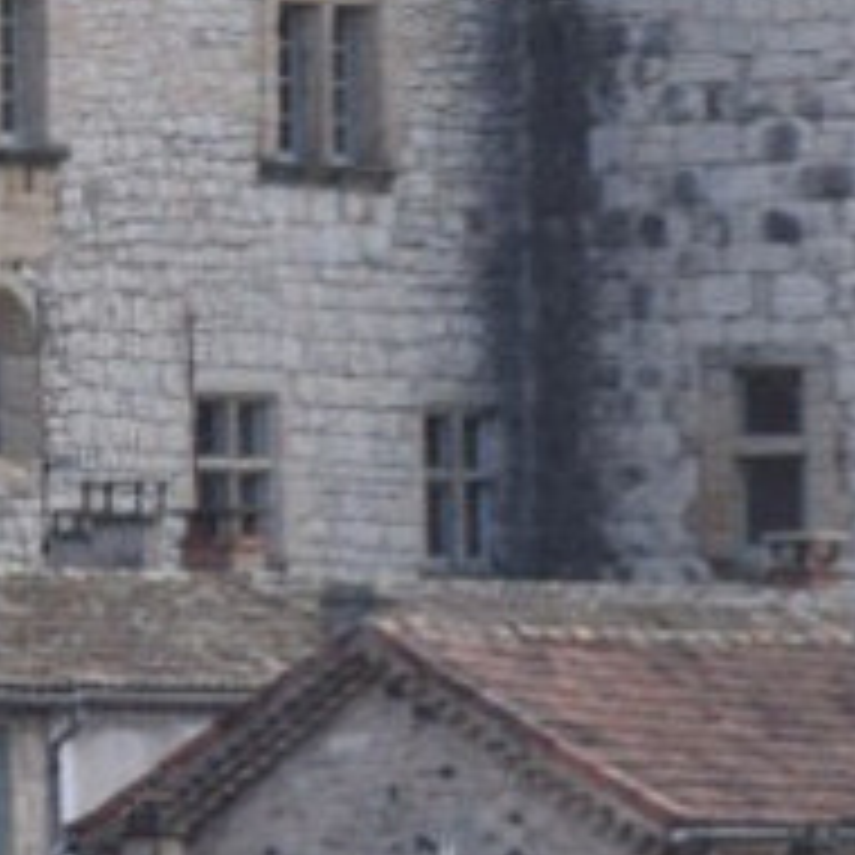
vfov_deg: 1.9
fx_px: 25473
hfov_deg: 1.9
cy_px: -439
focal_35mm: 912
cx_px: -1300
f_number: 8
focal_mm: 85
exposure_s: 1/250
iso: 320
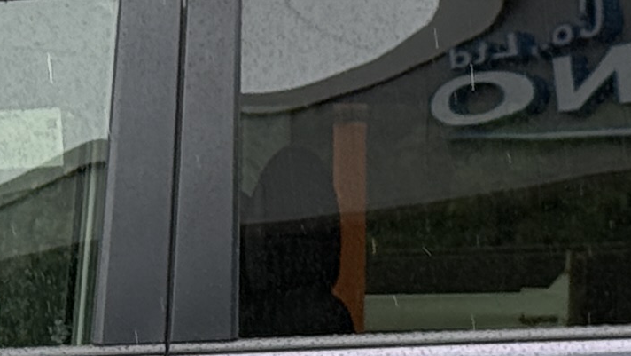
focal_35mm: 296
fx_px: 4954
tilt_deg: +1.3
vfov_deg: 4.1
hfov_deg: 7.3
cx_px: 102
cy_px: 461
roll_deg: -0.2
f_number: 1.78
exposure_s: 1/305
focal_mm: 6.76
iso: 64
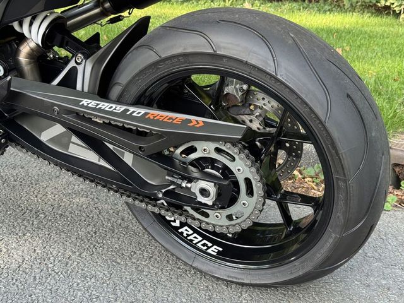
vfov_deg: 30.3
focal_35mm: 48
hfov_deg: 39.7
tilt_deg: -19.8
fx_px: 560
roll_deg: -2.3
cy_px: 152
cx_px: 202
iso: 100
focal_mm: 6.76
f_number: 1.78
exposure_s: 1/153
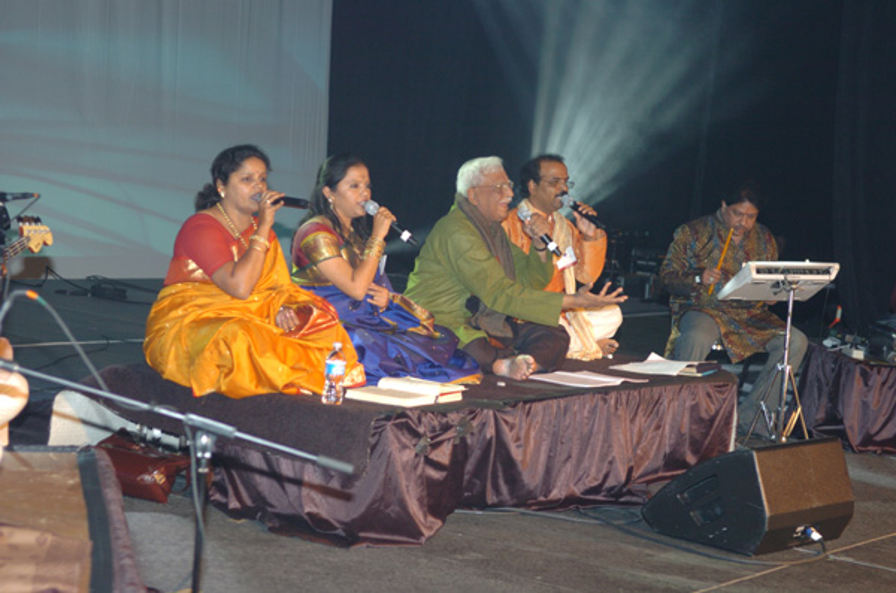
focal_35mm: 82
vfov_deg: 16.5
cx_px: 448
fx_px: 2048
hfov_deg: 24.7
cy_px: 296
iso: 400
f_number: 2.8
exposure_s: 1/100
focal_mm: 55
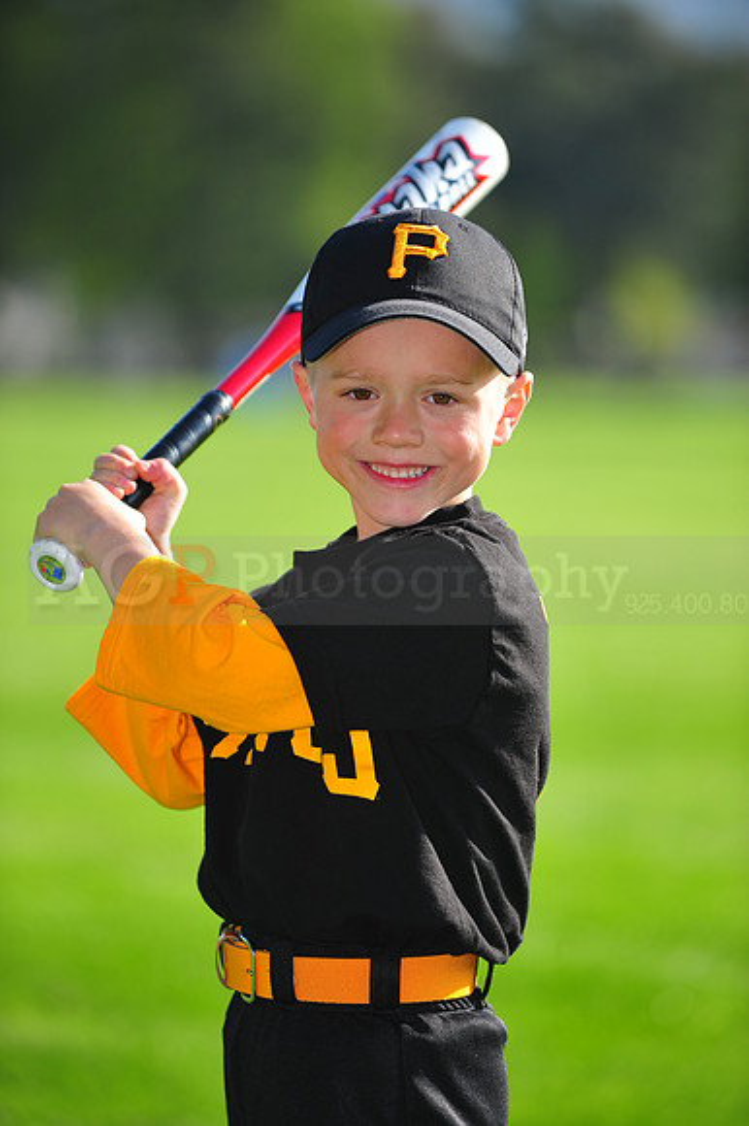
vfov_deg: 10.3
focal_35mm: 200
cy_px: 563
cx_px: 374
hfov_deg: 6.9
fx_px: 6249
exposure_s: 1/800
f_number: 4
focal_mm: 200
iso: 200
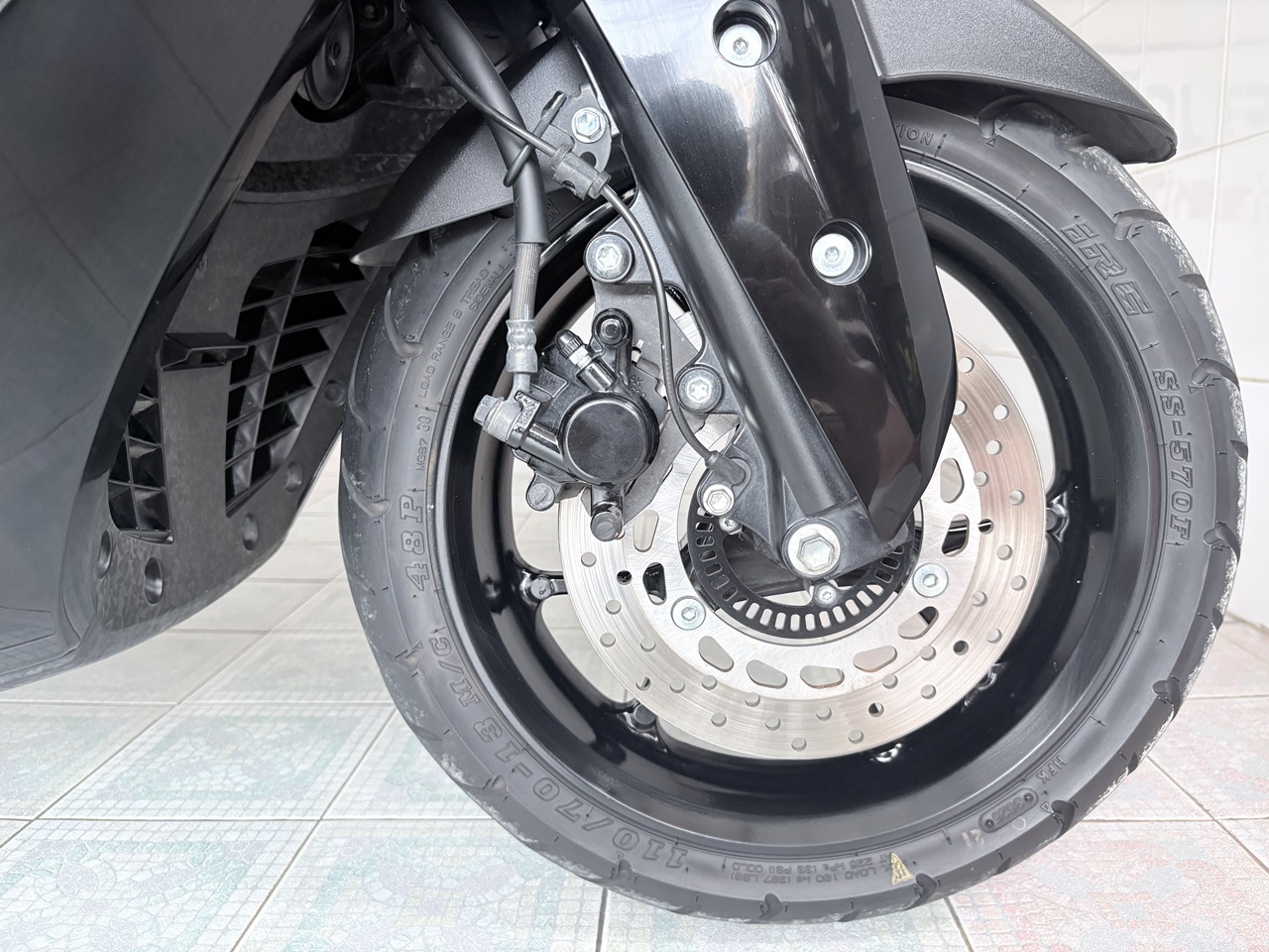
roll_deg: +0.8
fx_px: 953
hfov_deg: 67.3
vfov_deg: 53.1
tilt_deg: -9.1
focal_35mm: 26
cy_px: 476
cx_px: 634
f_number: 1.6
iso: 250
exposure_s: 1/60
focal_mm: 5.96
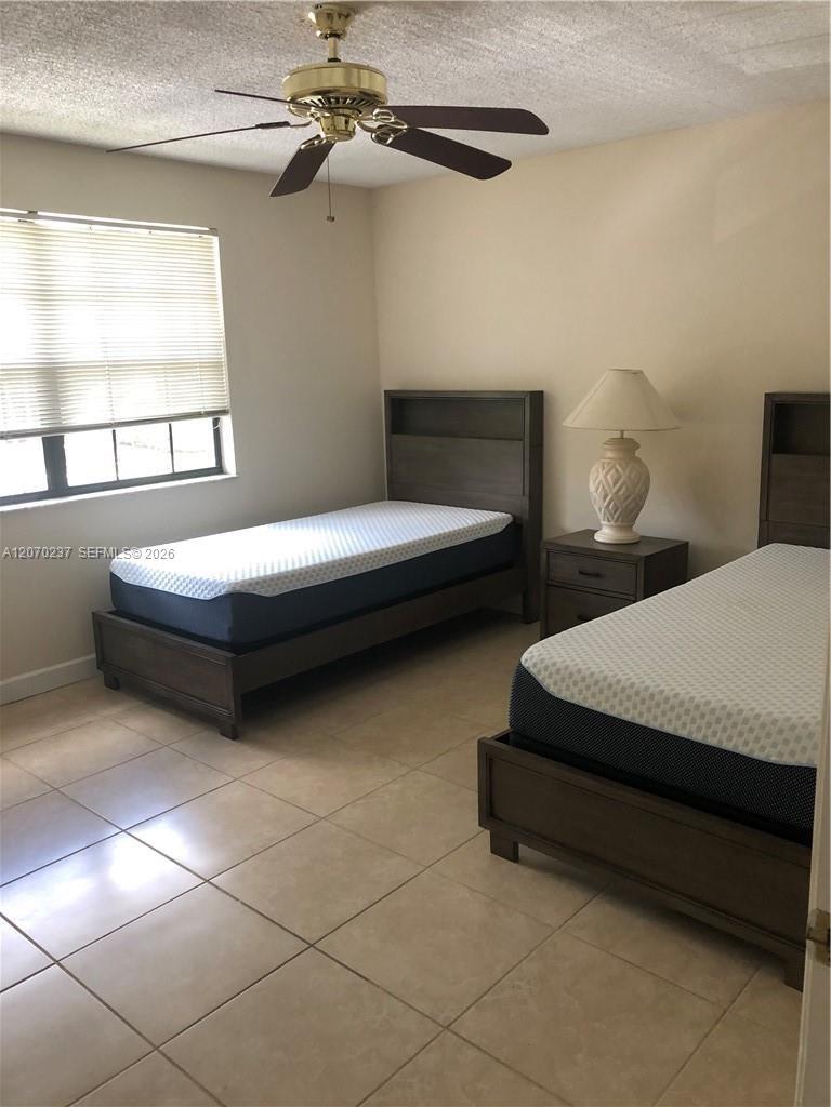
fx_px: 896
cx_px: 416
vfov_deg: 63.4
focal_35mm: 28
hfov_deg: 49.7
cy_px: 554
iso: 40
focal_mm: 3.99
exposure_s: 1/30
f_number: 1.8
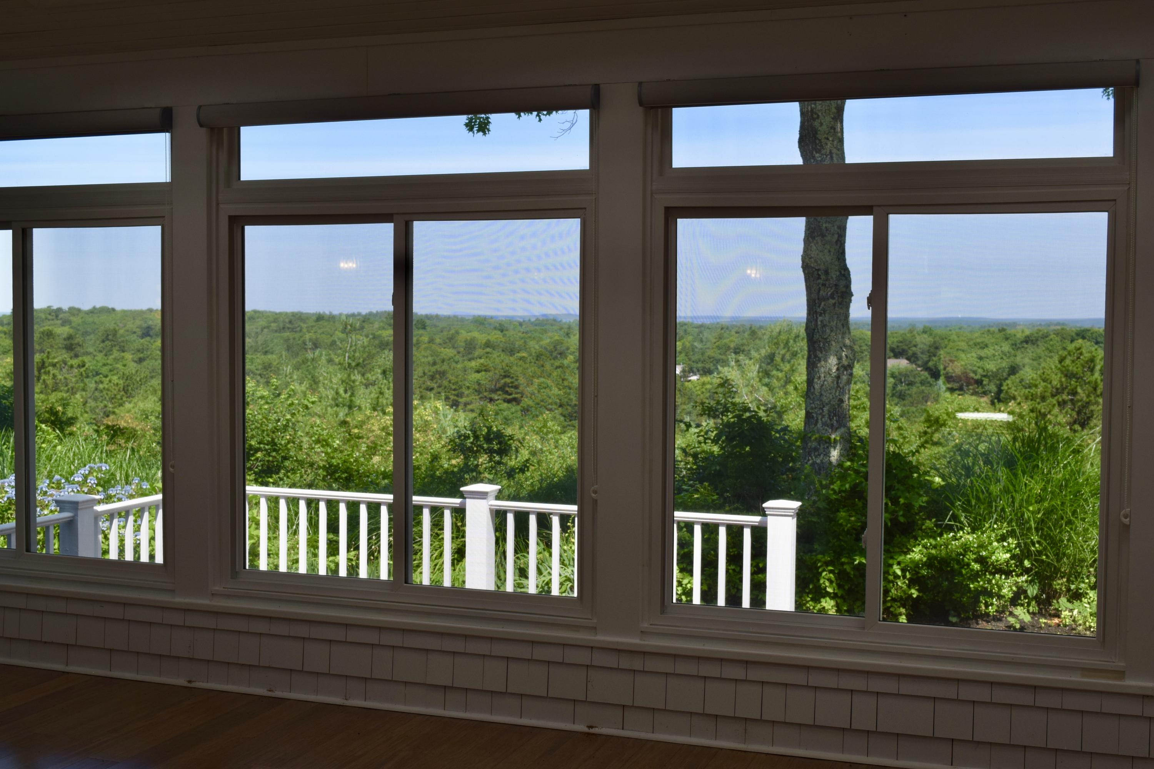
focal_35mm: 45
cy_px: 384
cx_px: 577
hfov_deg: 43.6
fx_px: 1442
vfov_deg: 29.9
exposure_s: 1/250
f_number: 8
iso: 200
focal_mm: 30
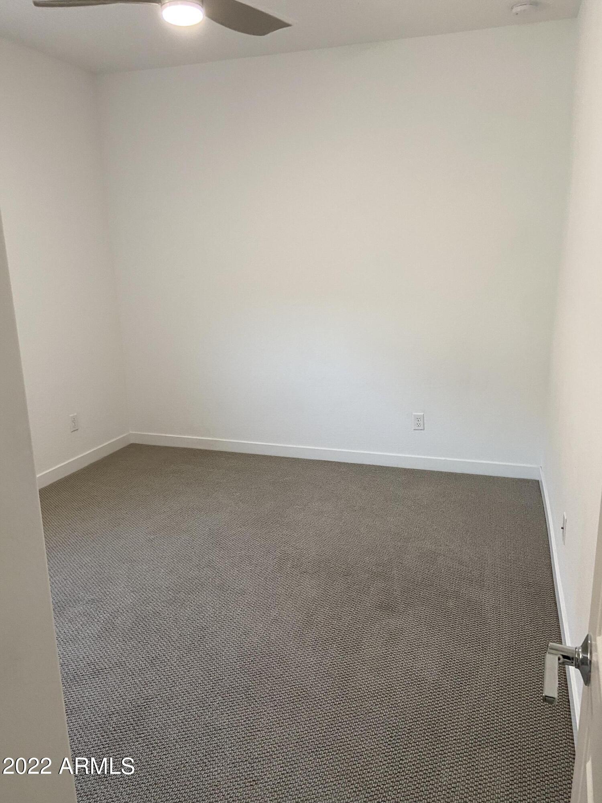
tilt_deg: -13.4
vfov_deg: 67.3
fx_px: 603
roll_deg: +0.7
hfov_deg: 53.1
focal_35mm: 26
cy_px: 402
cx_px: 301
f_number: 1.8
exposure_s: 1/60
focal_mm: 4.25
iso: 160
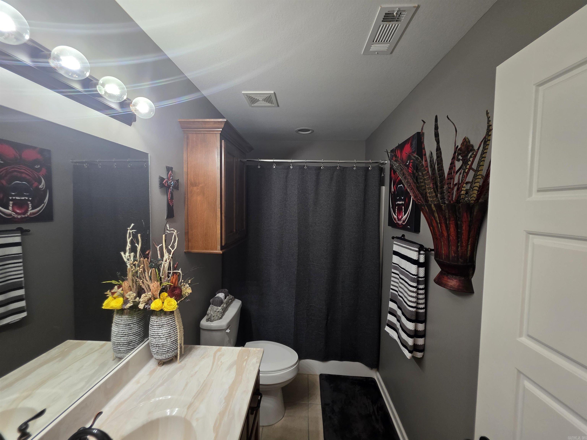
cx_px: 294
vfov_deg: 89.9
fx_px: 220
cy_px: 220
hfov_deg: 106.2
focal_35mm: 13
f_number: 1.9
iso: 160
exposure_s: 1/120
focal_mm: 2.2
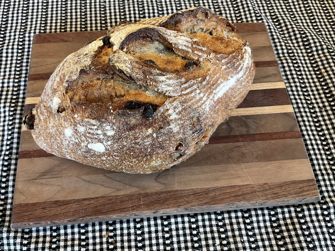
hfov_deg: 56.8
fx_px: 310
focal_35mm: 32
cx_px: 162
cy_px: 121
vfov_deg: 44.2
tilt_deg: -62.5
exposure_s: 1/60
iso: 64
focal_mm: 3
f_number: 1.8
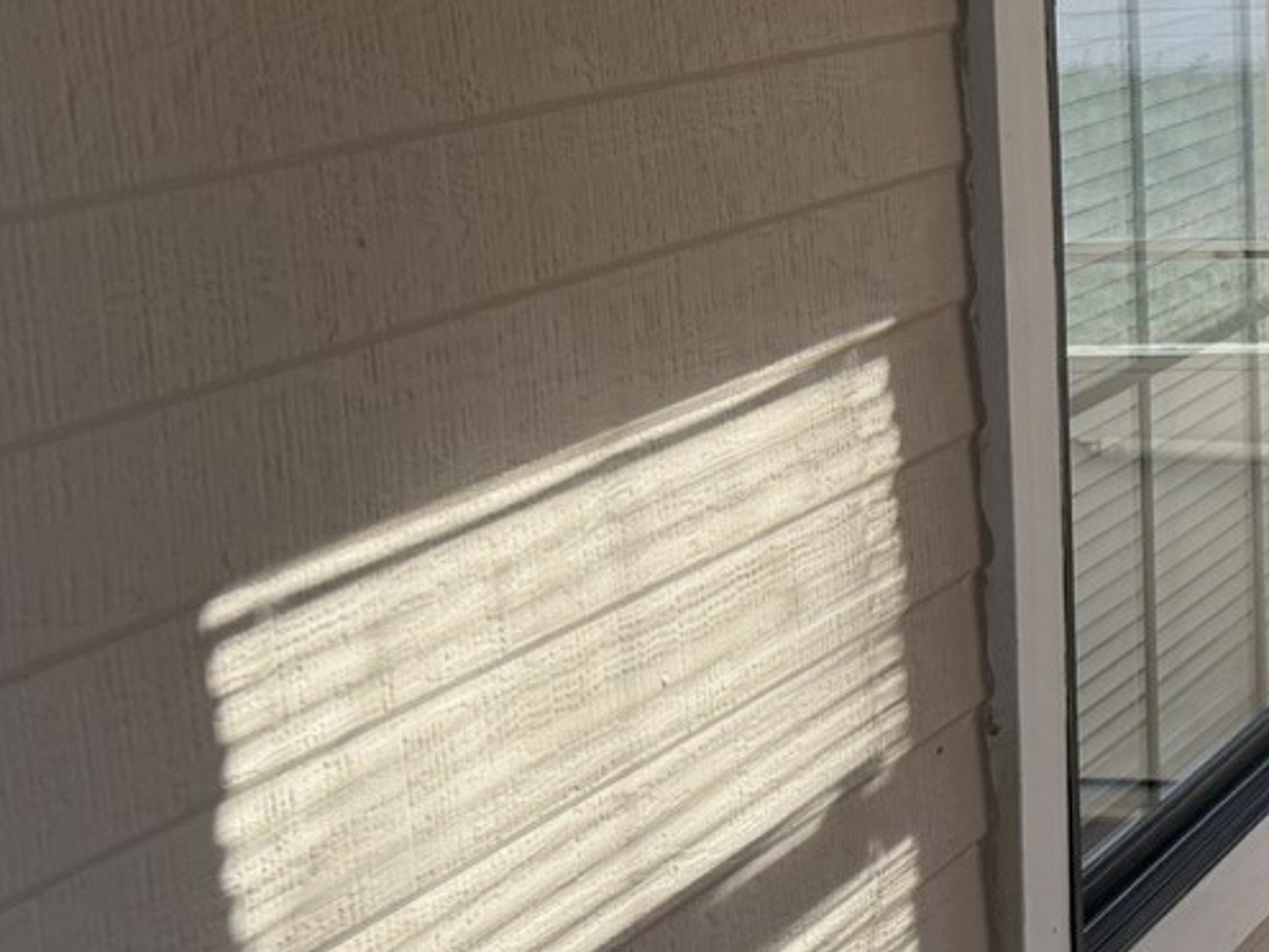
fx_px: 3629
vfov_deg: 14.8
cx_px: 2075
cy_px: 74
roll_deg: +0.6
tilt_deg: -5.4
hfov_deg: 17.2
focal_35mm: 99
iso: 100
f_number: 1.78
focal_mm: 6.76
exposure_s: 1/440
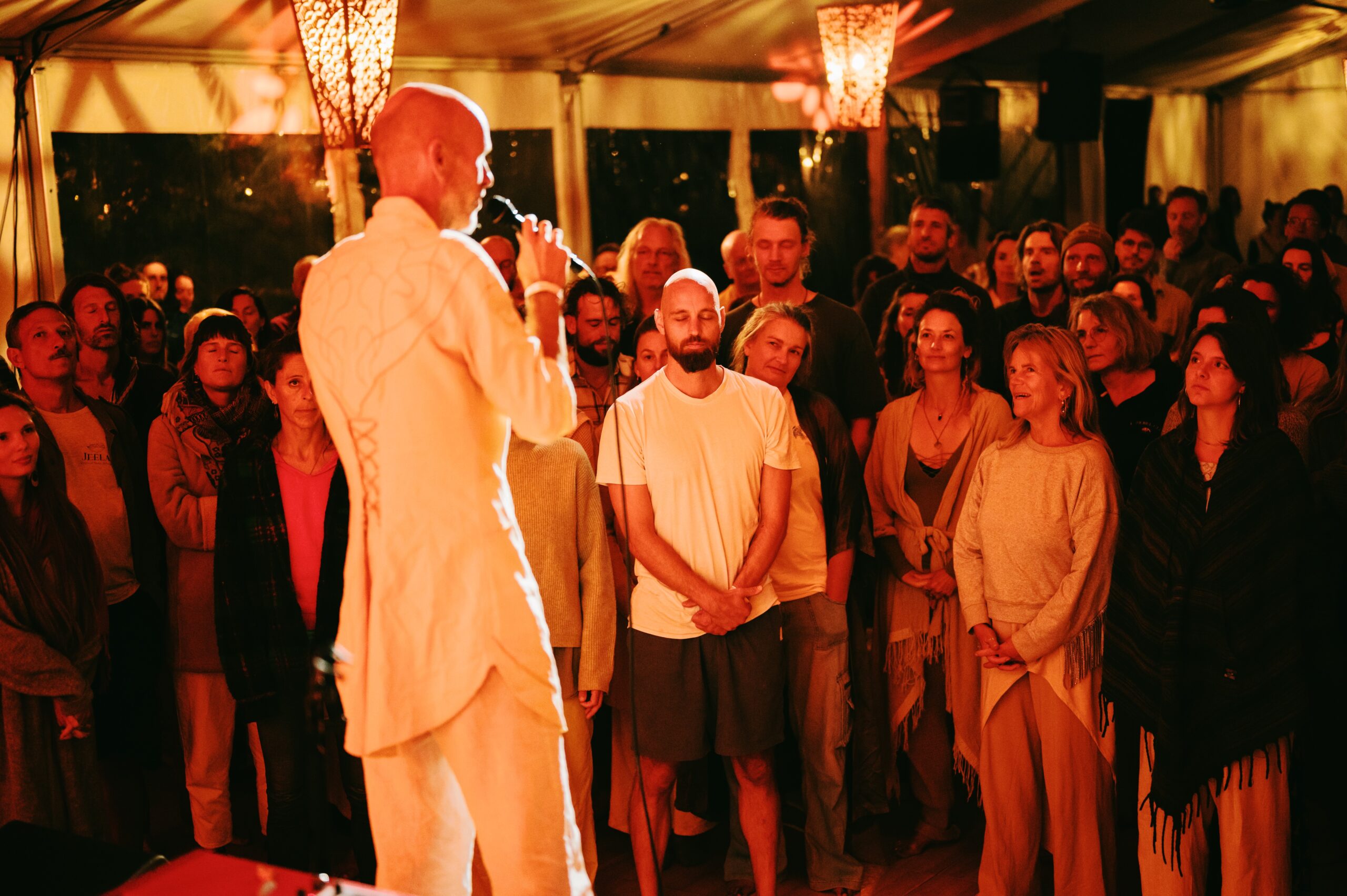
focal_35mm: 50
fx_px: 1869
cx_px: 674
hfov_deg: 39.6
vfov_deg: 27.0
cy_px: 448
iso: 2000
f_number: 1.8
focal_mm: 50
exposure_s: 1/200
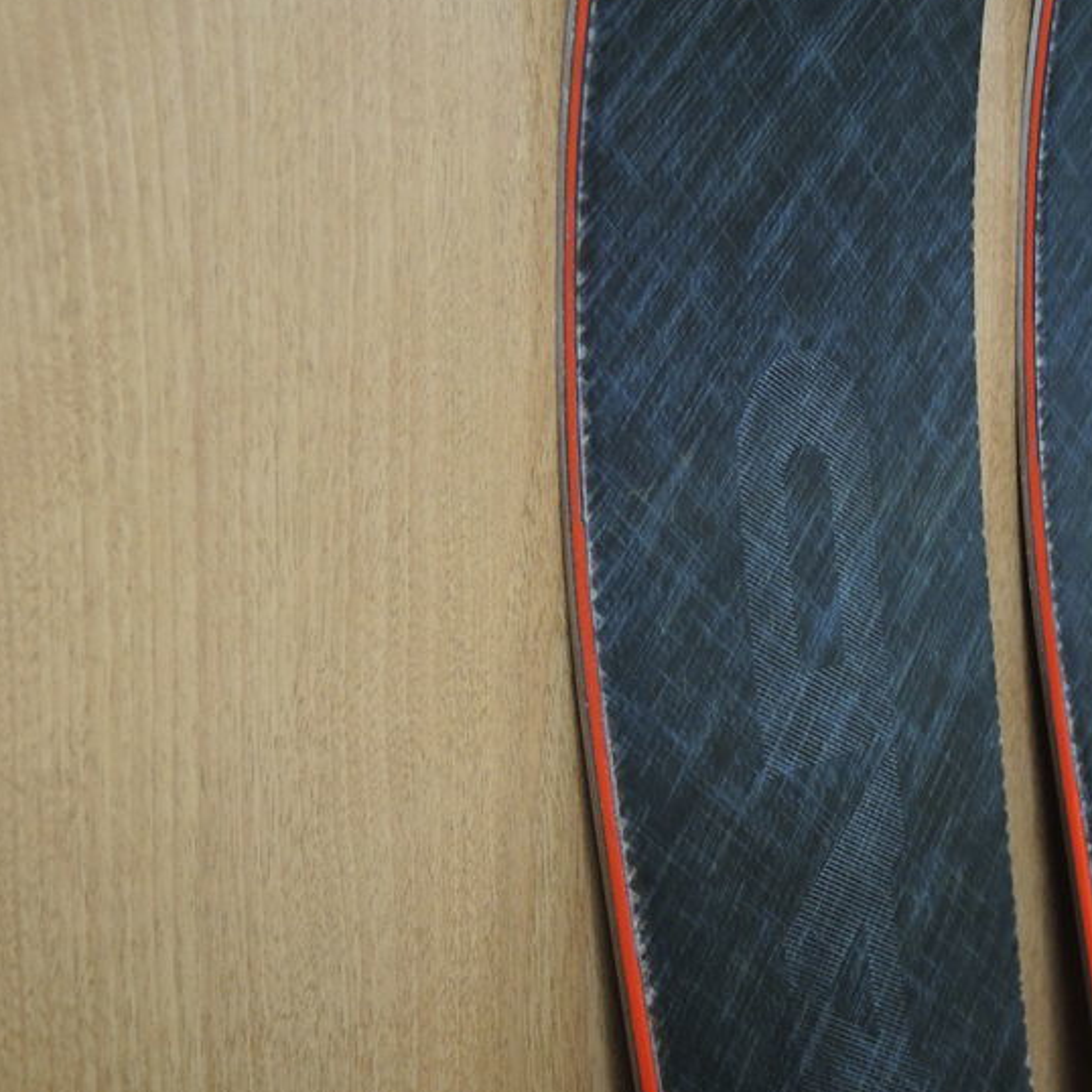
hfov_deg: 26.0
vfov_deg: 26.5
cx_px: 869
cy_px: 538
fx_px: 2320
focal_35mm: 65
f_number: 2
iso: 400
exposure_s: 1/25
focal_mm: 7
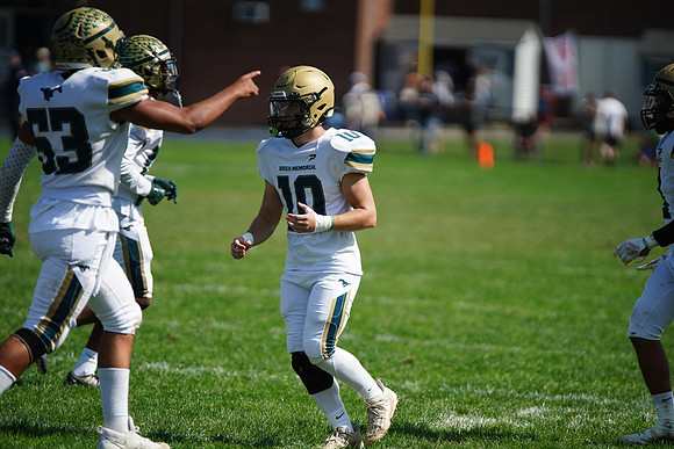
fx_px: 5618
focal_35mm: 300
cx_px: 337
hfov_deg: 6.9
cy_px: 224
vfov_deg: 4.6
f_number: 2.8
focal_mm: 300
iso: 400
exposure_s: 1/5000
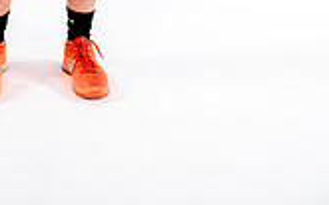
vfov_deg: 9.2
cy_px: -239
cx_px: 56
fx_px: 1174
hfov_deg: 15.8
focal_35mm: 131
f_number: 4.5
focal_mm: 47.2
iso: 250
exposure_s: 1/250
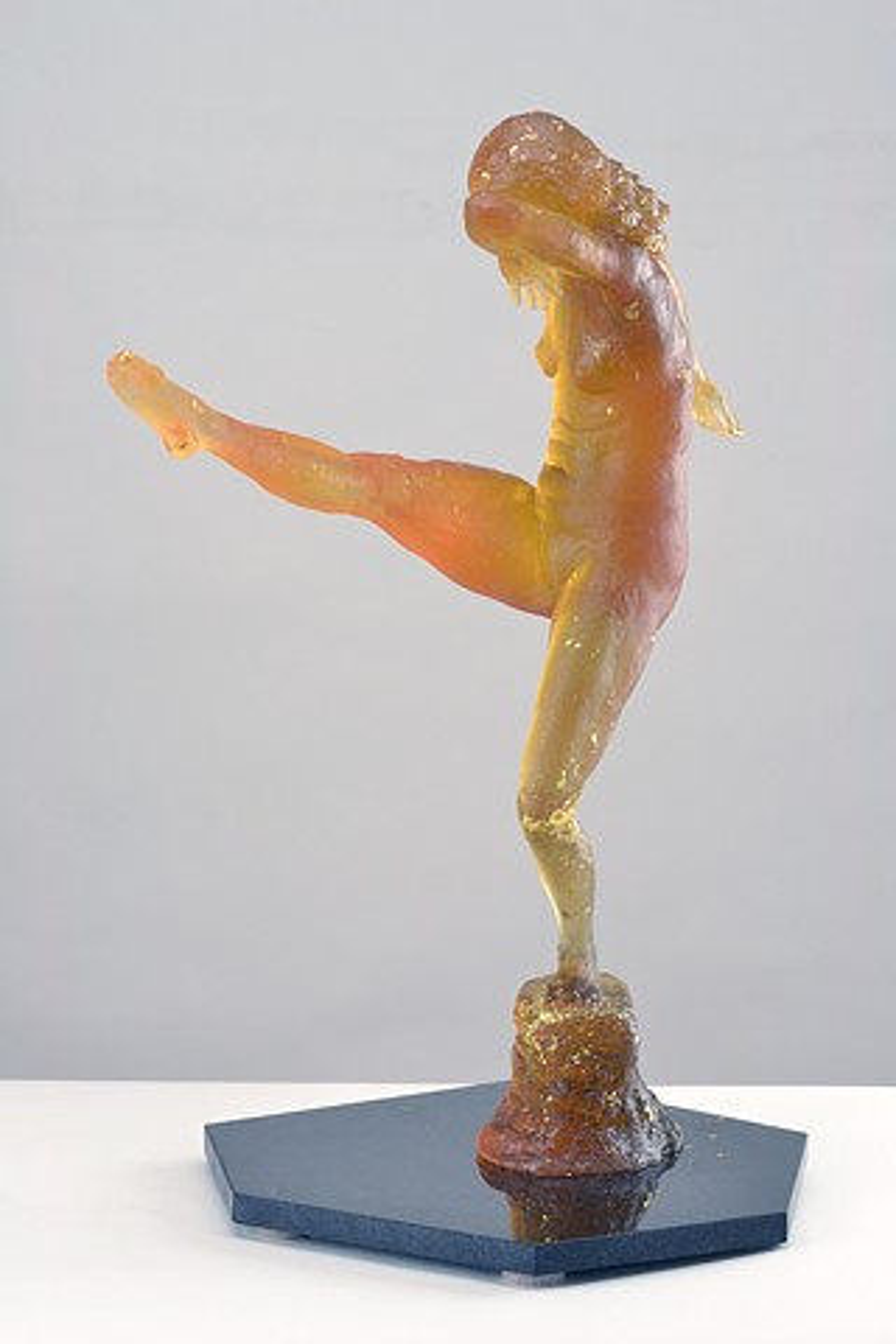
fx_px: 5040
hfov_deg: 10.2
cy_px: 672
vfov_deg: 15.2
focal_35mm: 135
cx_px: 448
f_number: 11
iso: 200
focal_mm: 90
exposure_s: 1/10
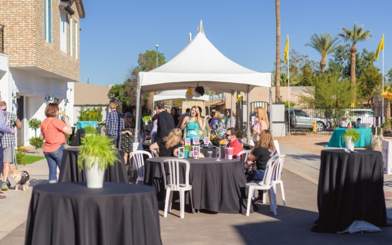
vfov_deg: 22.4
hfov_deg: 35.0
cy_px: 115
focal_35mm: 58
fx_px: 620
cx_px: 161
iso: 80
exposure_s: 1/8000
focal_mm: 35
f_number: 2.2
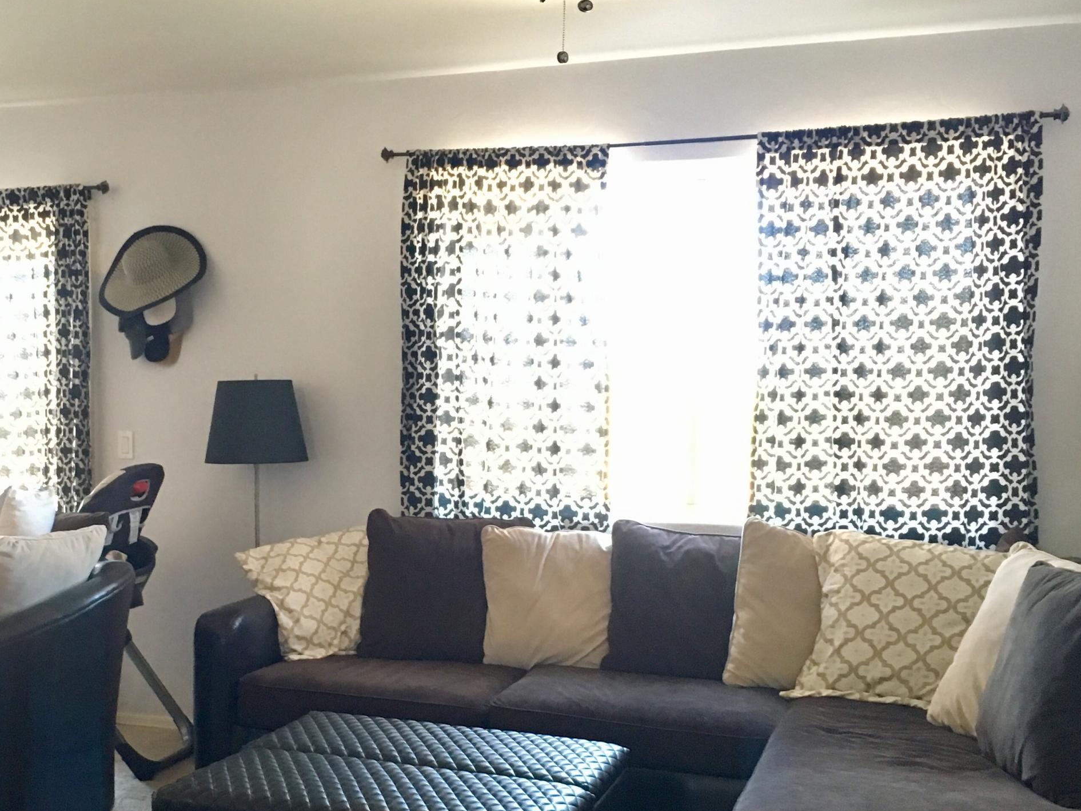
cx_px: 336
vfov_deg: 31.2
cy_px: 547
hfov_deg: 40.6
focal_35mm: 46
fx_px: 1436
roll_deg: +1.1
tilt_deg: -6.5
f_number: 2.2
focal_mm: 4.15
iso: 200
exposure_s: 1/20
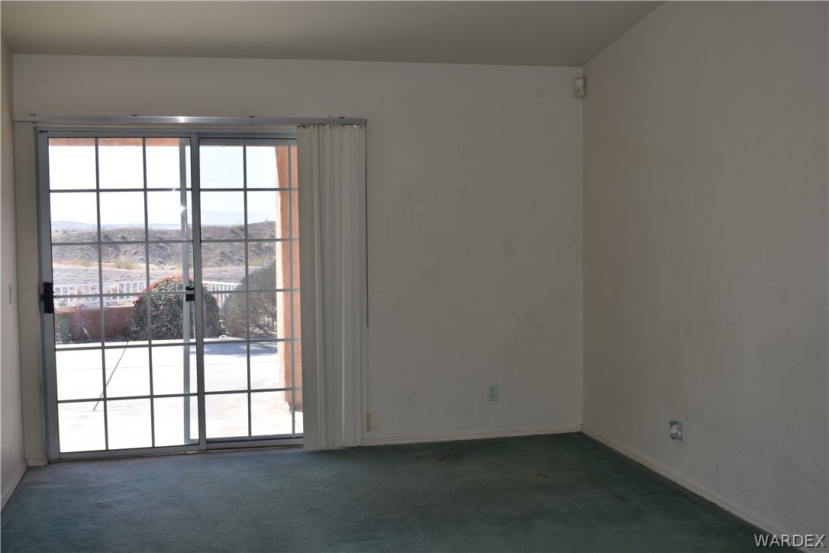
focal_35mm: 40
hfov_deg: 47.9
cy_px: 276
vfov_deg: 33.0
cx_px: 414
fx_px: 933
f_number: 5.6
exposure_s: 1/160
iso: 100
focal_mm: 27
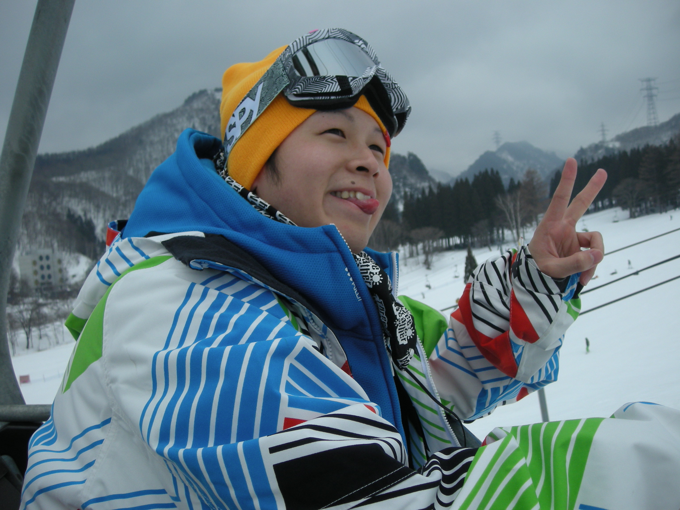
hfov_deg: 52.6
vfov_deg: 40.7
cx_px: 340
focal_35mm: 35
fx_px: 688
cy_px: 255
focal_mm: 5.7
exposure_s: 1/171
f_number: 5.7
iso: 50
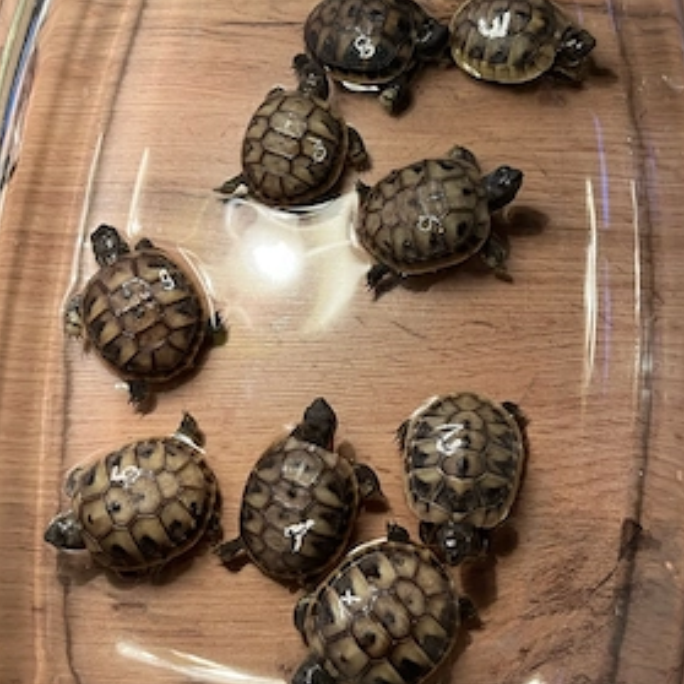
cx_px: 353
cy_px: 292
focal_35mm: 33
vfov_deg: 49.6
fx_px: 738
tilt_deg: -74.1
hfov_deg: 49.7
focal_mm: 5.1
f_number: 1.6
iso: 160
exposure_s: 1/60
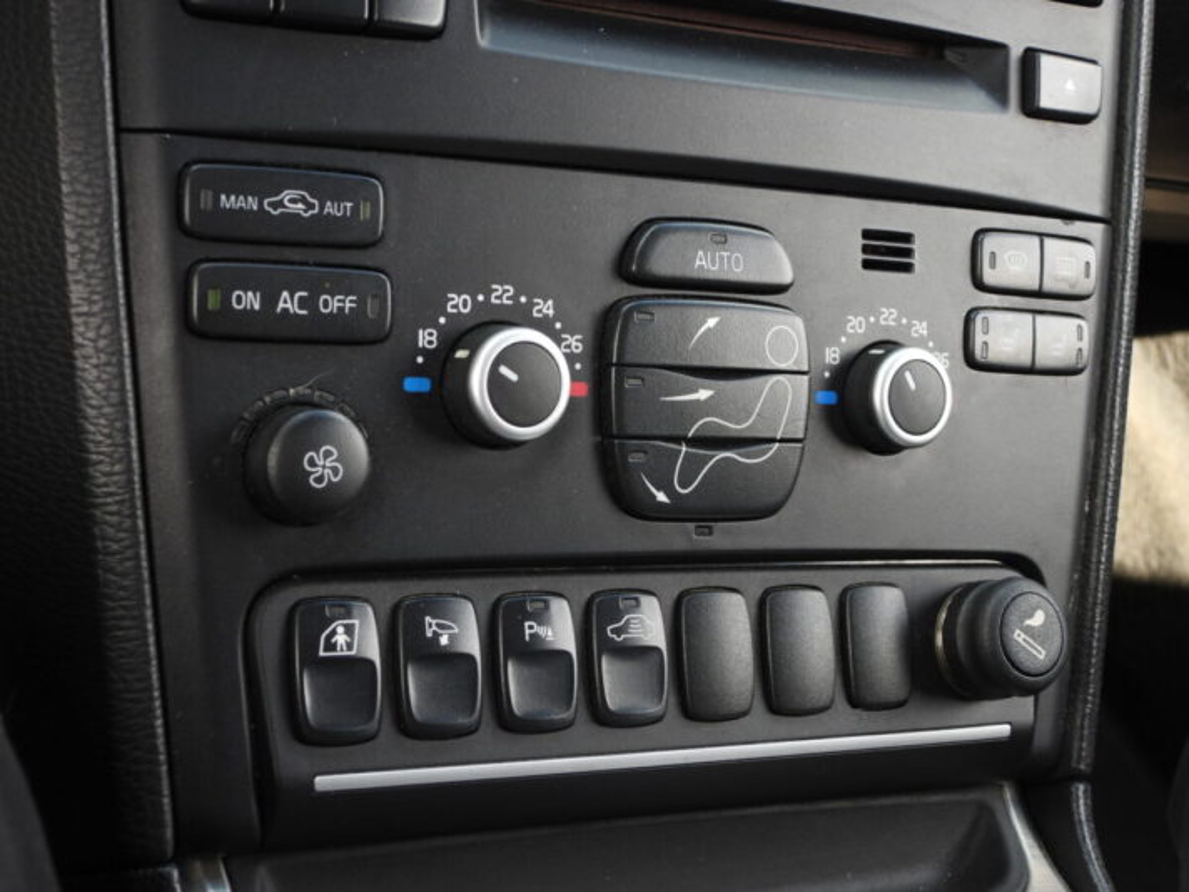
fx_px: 2061
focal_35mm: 60
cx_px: 594
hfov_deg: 32.2
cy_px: 446
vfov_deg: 24.4
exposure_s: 1/100
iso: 100
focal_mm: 10.7
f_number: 3.5
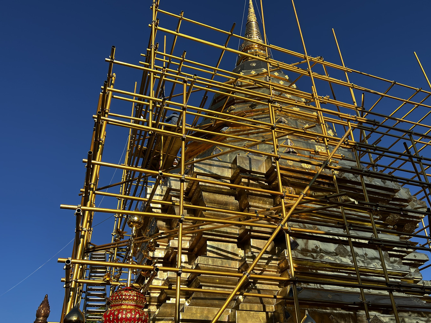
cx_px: 248
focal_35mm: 31
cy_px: 179
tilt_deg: +31.5
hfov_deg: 58.1
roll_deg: +3.6
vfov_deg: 45.4
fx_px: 386
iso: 50
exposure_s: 1/3968
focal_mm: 5.7
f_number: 1.5
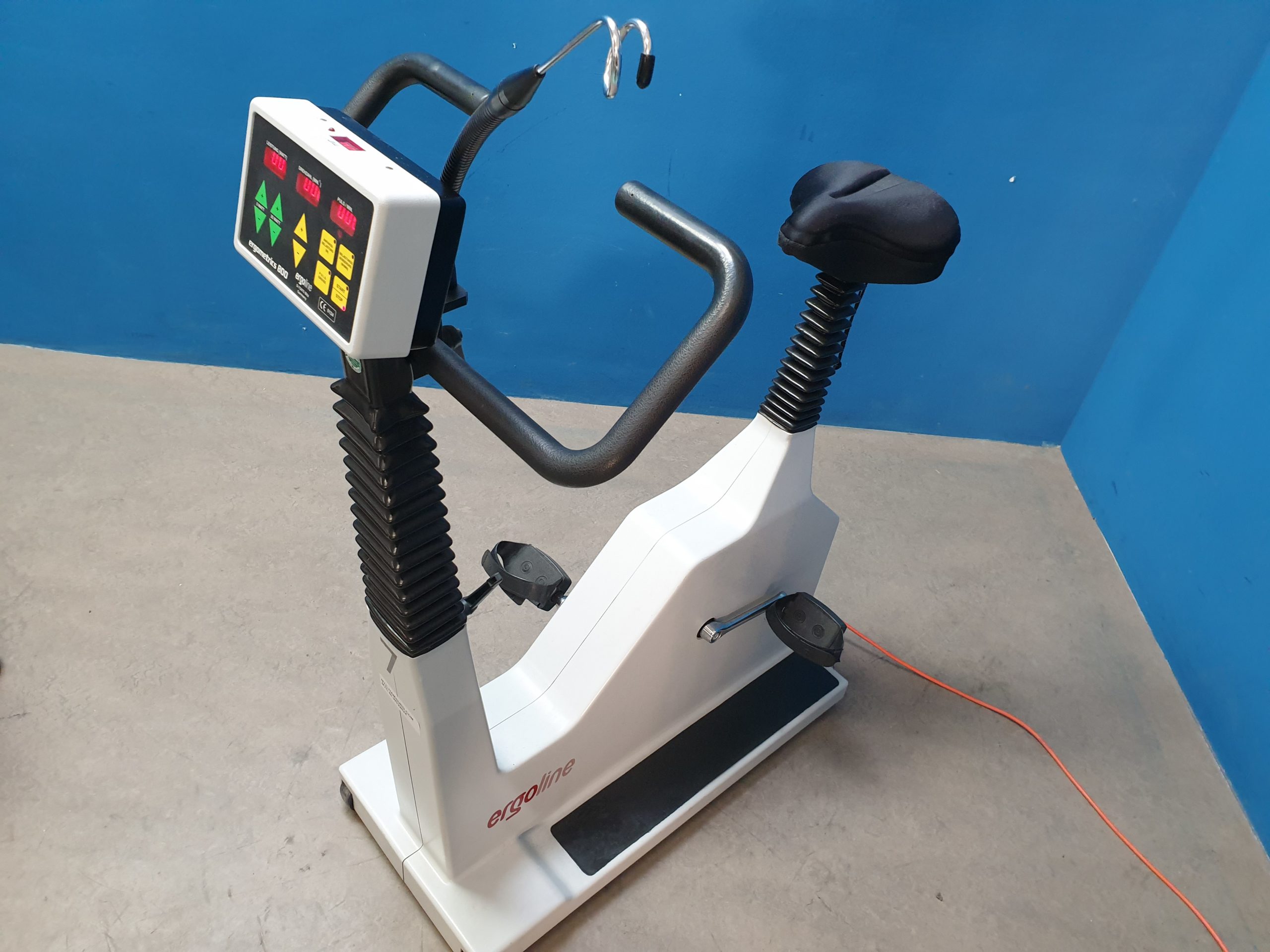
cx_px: 635
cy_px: 476
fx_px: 954
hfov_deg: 67.3
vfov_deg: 53.1
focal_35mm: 26
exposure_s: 1/50
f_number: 2.4
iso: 320
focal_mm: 4.3
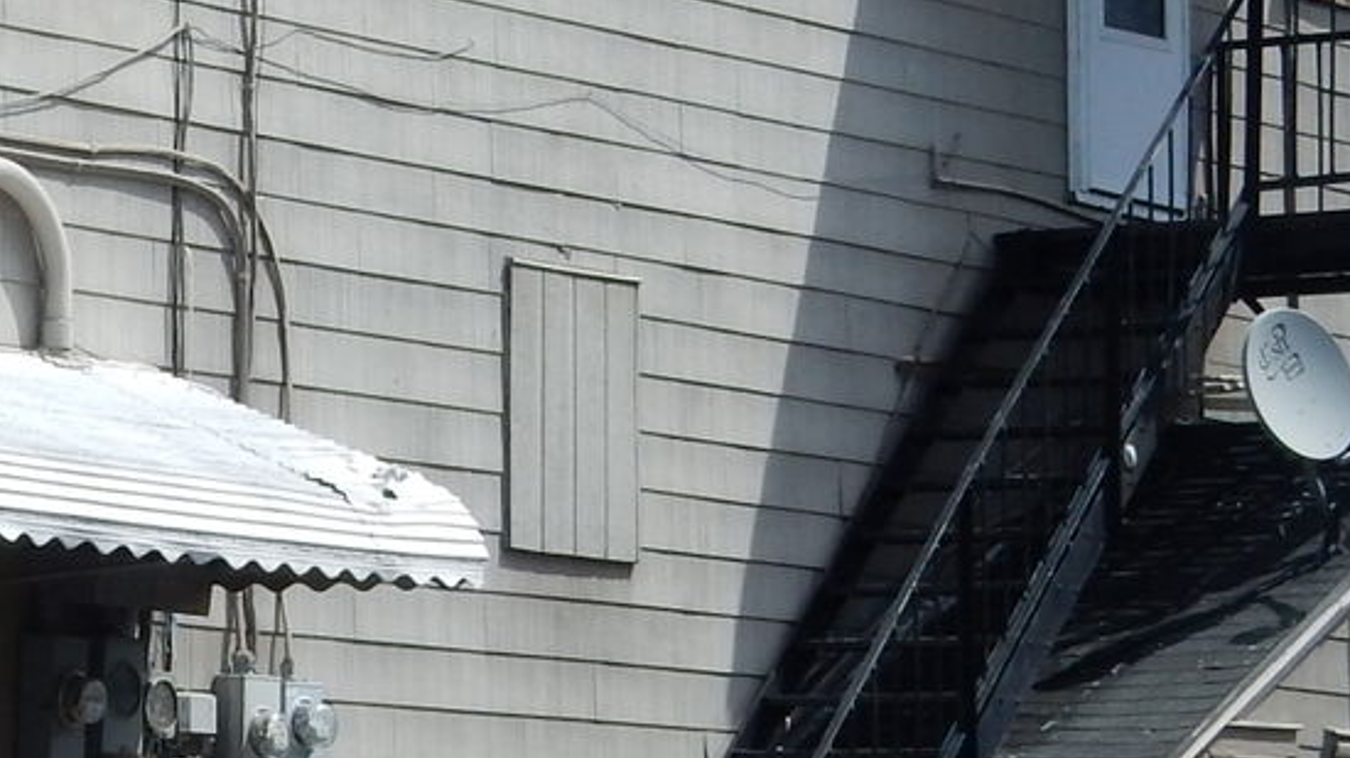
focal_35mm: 194
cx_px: -628
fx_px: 6943
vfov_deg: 6.2
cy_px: 172
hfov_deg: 10.7
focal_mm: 9
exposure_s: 1/800
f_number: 4.5
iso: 125
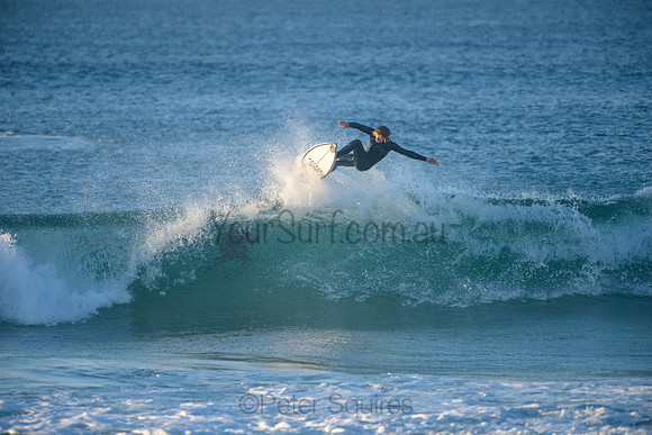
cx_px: 326
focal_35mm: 500
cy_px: 218
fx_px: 9057
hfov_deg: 4.1
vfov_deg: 2.8
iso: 900
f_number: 5.6
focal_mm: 500
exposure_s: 1/2000
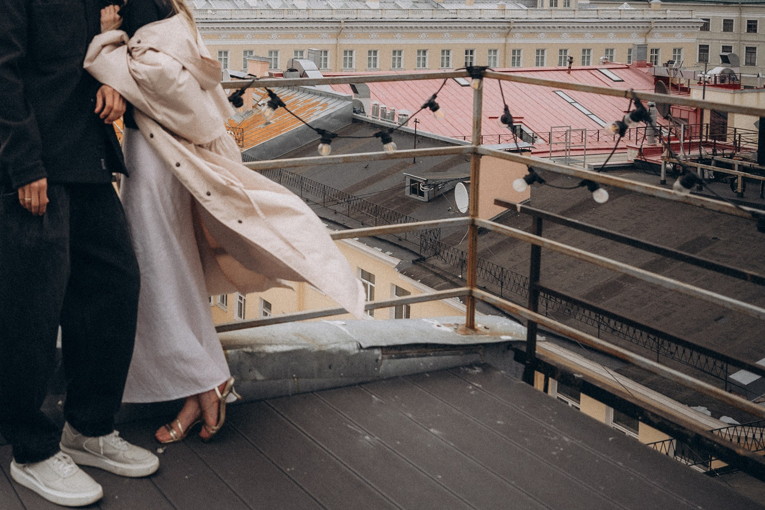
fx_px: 999
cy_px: 38
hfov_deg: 39.2
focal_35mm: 47
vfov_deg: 27.5
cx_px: 88
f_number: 3.2
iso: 200
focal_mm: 24
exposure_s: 1/500
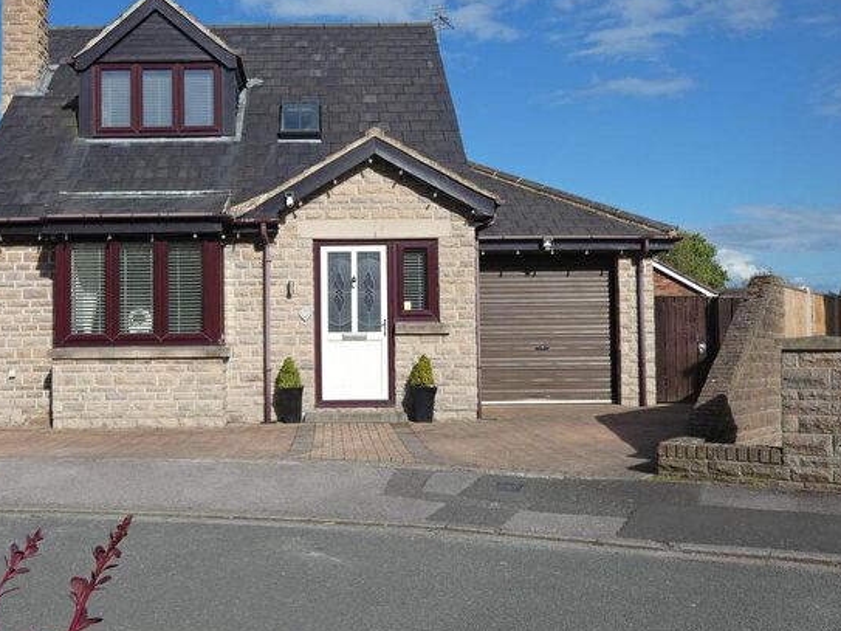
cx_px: 324
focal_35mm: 40
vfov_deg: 35.9
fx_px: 972
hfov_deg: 46.5
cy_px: 312
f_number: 4.5
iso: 80
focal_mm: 5.5
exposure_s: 1/800
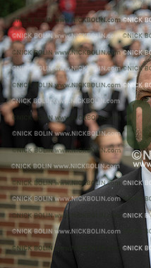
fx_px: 477
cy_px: 134
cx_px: 176
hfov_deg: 17.2
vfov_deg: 31.4
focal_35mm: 67
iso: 250
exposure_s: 1/1000
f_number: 2.8
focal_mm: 42
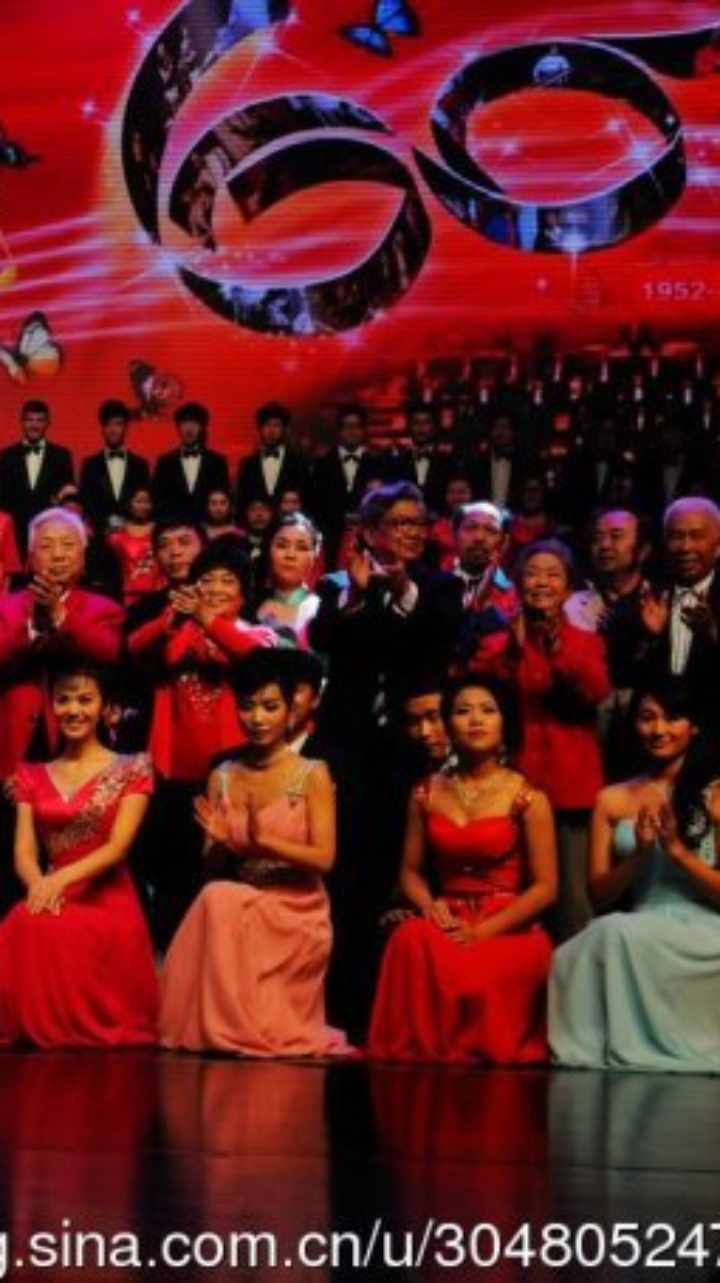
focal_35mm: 124
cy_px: 639
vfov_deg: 17.3
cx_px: -192
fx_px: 4213
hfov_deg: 9.6
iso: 1250
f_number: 9
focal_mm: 52
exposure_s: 1/320
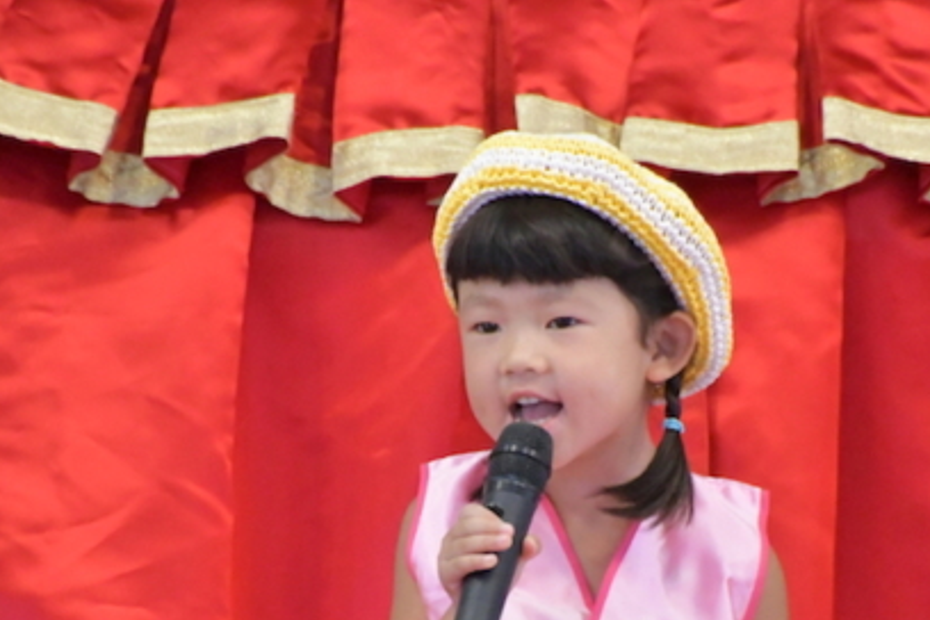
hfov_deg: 2.4
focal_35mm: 848
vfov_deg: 1.6
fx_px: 21905
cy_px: 542
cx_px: 536
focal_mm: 300
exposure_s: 1/500
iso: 11400
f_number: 6.3
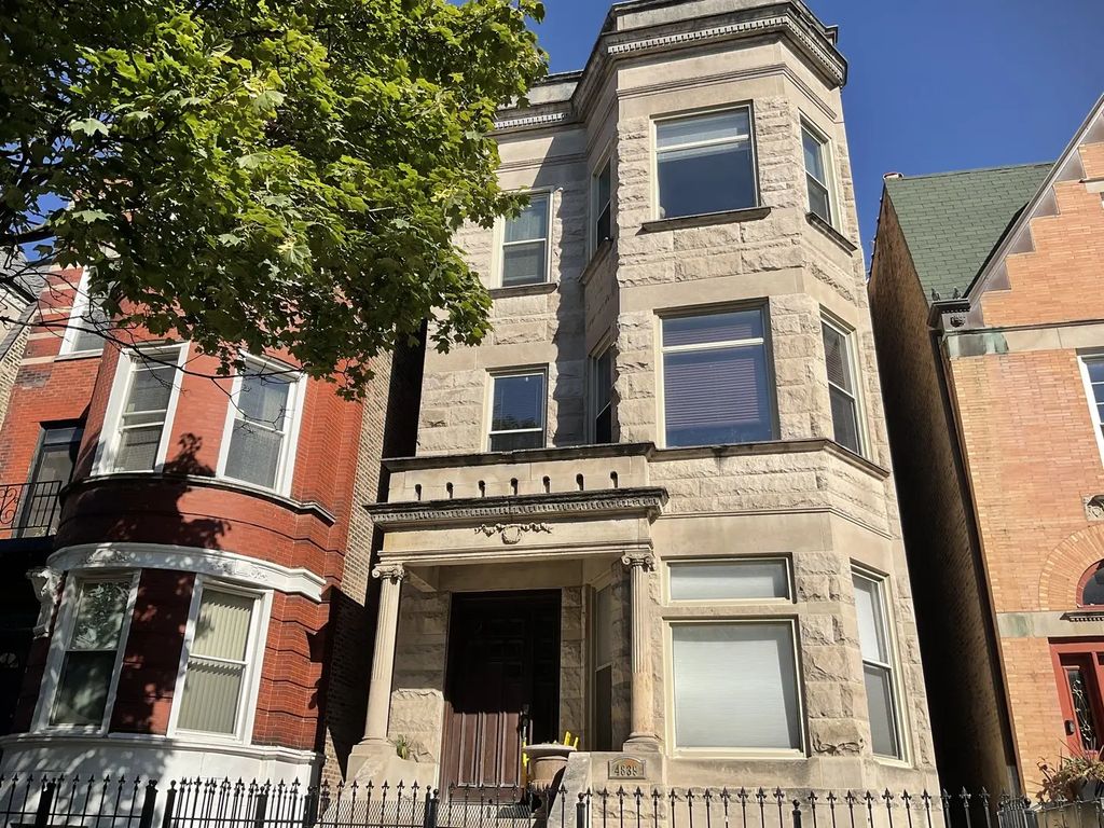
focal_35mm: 29
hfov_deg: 61.7
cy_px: 414
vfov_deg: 48.2
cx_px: 552
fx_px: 925
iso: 16
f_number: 1.8
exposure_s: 1/2427
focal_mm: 3
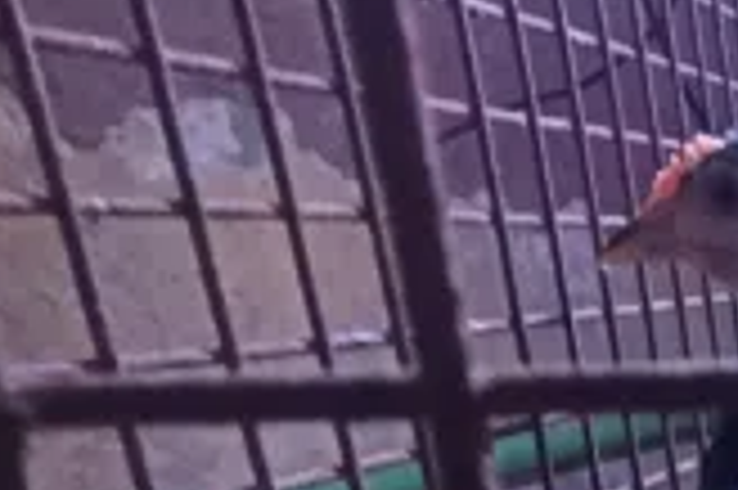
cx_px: 1323
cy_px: 665
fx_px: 1331
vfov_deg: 19.1
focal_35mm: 65
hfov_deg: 21.1
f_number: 2.2
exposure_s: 1/33.3
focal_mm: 1.65
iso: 800
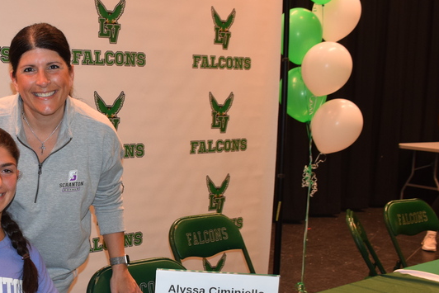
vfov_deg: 25.9
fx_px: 634
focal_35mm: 52
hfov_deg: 35.4
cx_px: 24
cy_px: 190
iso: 800
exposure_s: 1/80
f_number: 4.5
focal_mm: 18
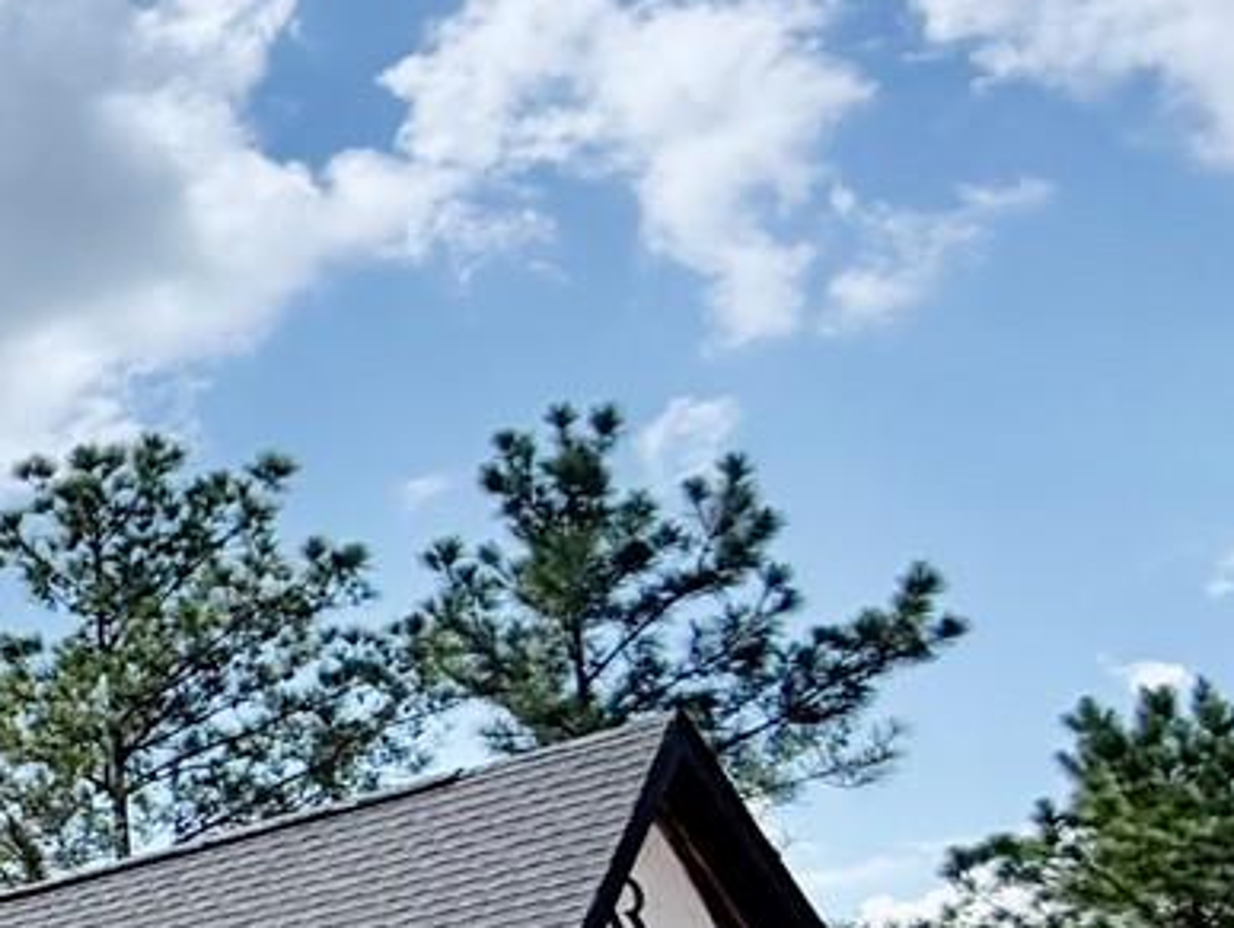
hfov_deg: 16.7
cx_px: -1454
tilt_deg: +12.4
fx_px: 2640
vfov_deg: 19.1
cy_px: 1020
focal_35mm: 74
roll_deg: +0.2
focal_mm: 2.22
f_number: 2.2
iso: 20
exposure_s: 1/1399
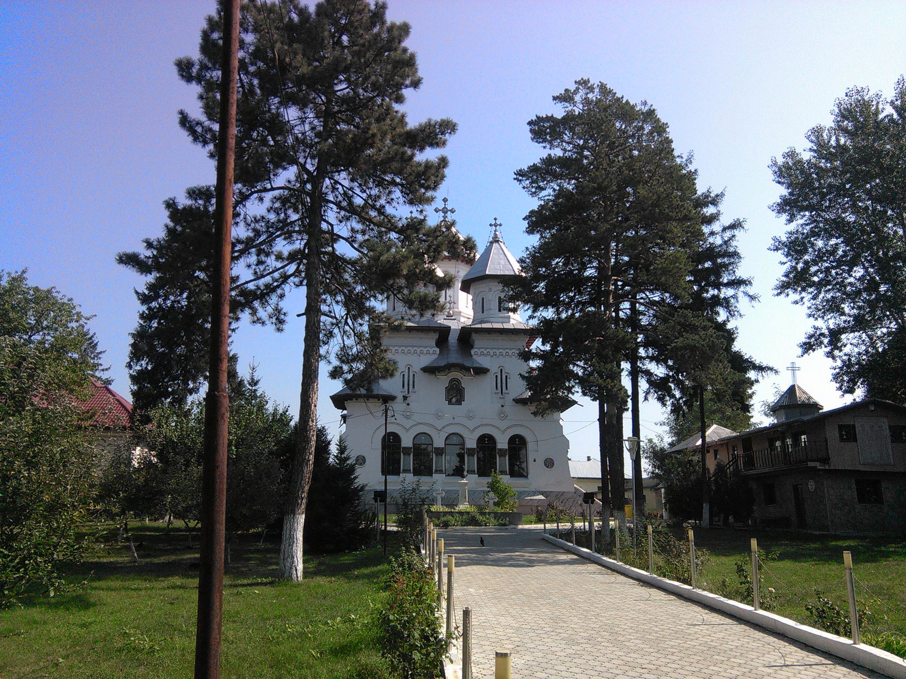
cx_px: 453
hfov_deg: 52.6
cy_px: 340
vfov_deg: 40.7
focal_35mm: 35
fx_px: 916
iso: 105
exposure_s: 1/1134
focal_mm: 4.21
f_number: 2.4
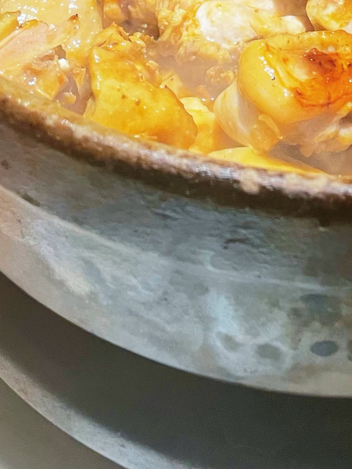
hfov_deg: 18.9
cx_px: 290
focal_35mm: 77
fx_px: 1044
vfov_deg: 21.6
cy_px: -214
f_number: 1.5
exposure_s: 1/60
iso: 125
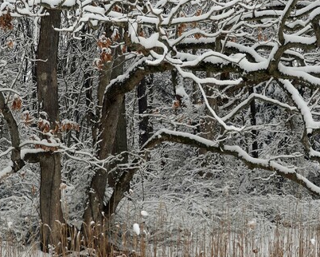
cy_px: 165
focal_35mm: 88
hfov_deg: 21.7
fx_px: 834
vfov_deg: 17.4
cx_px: 196
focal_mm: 28
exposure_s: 1/160
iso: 200
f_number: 6.3
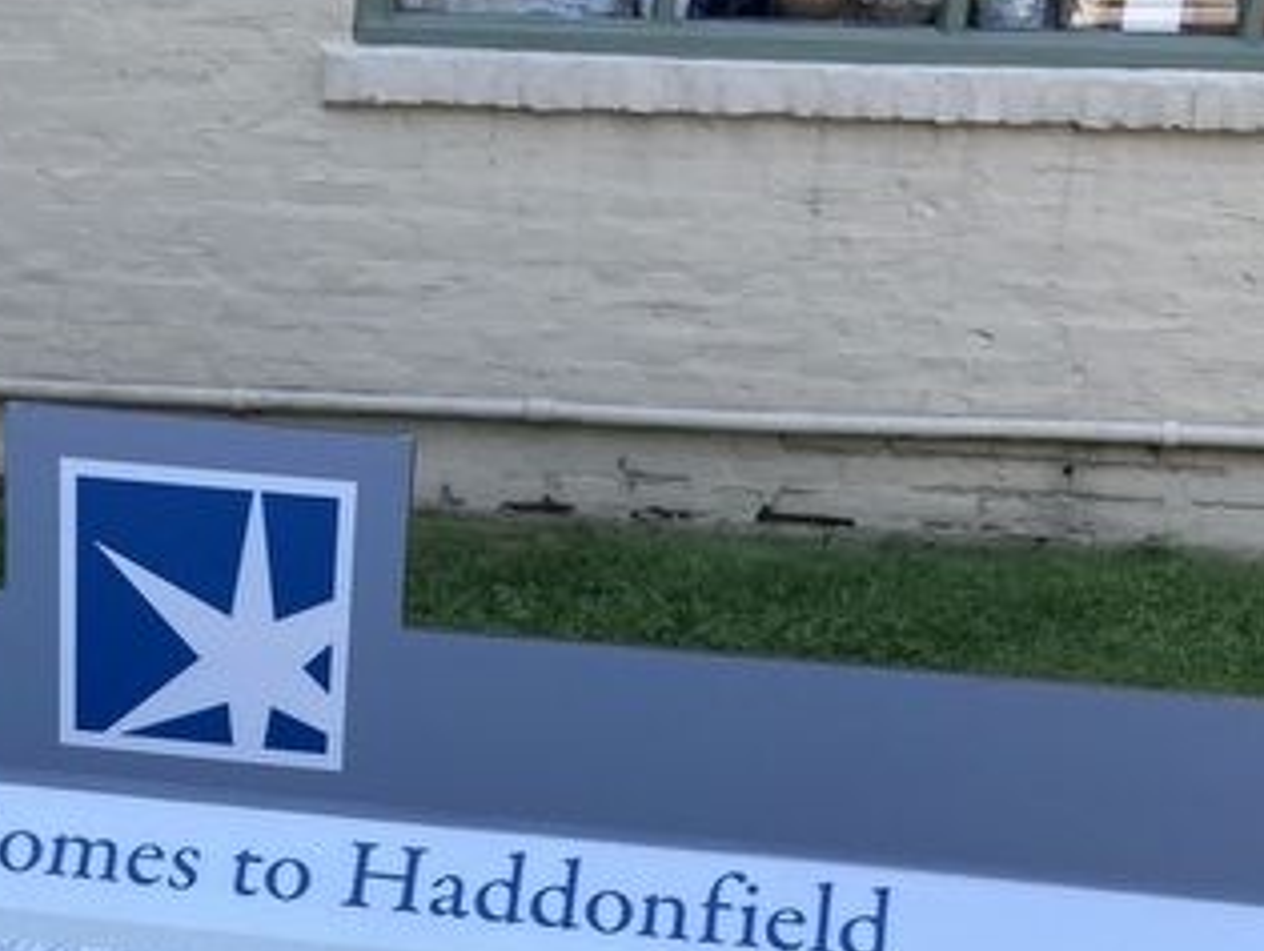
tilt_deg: -26.4
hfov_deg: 26.9
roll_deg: -0.6
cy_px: 1079
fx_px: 2596
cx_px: 261
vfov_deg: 19.7
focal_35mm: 71
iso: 20
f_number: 1.8
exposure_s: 1/444
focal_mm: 3.99
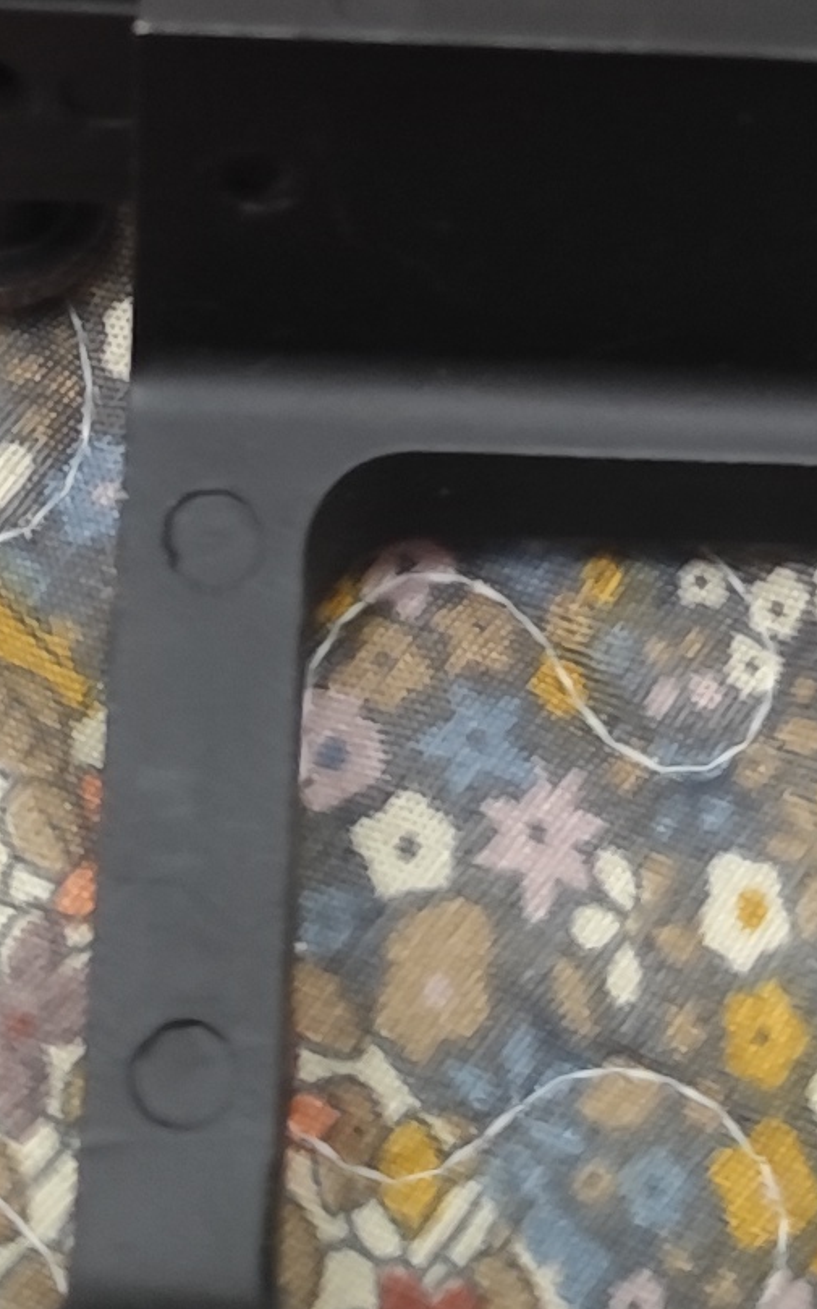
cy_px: -120
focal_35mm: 123
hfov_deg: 10.6
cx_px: 526
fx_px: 4386
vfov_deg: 16.5
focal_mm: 6.14
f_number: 1.65
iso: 2000
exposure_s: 1/25
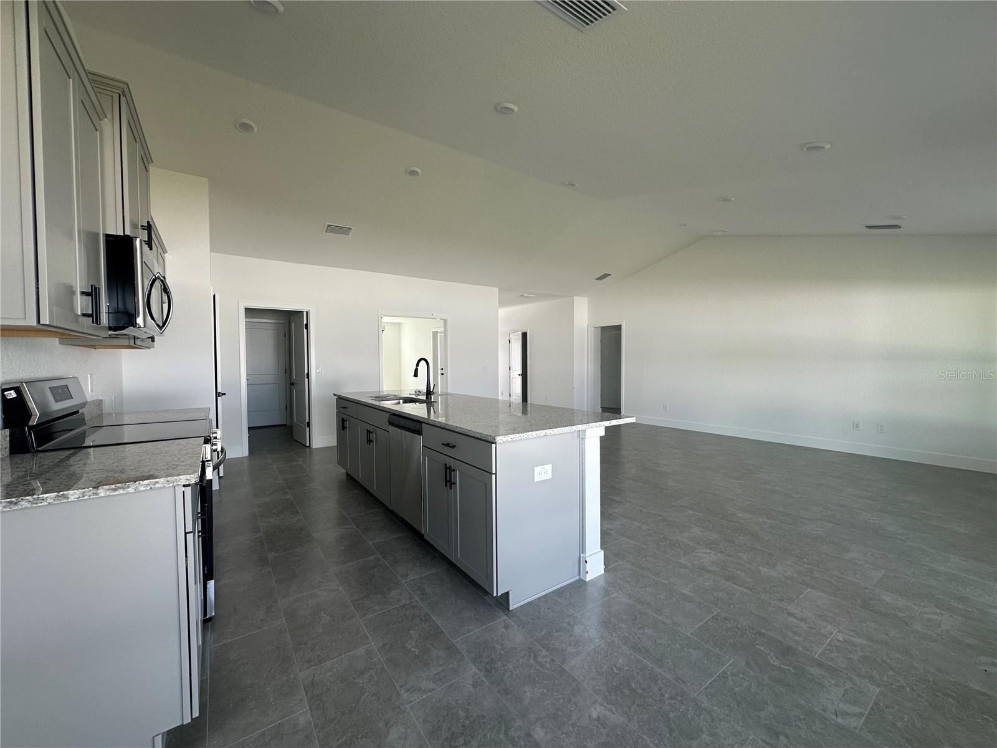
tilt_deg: -1.5
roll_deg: -0.1
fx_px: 403
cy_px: 374
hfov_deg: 102.1
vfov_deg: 85.7
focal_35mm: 14
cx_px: 498
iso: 80
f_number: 2.2
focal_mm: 2.22
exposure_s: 1/120
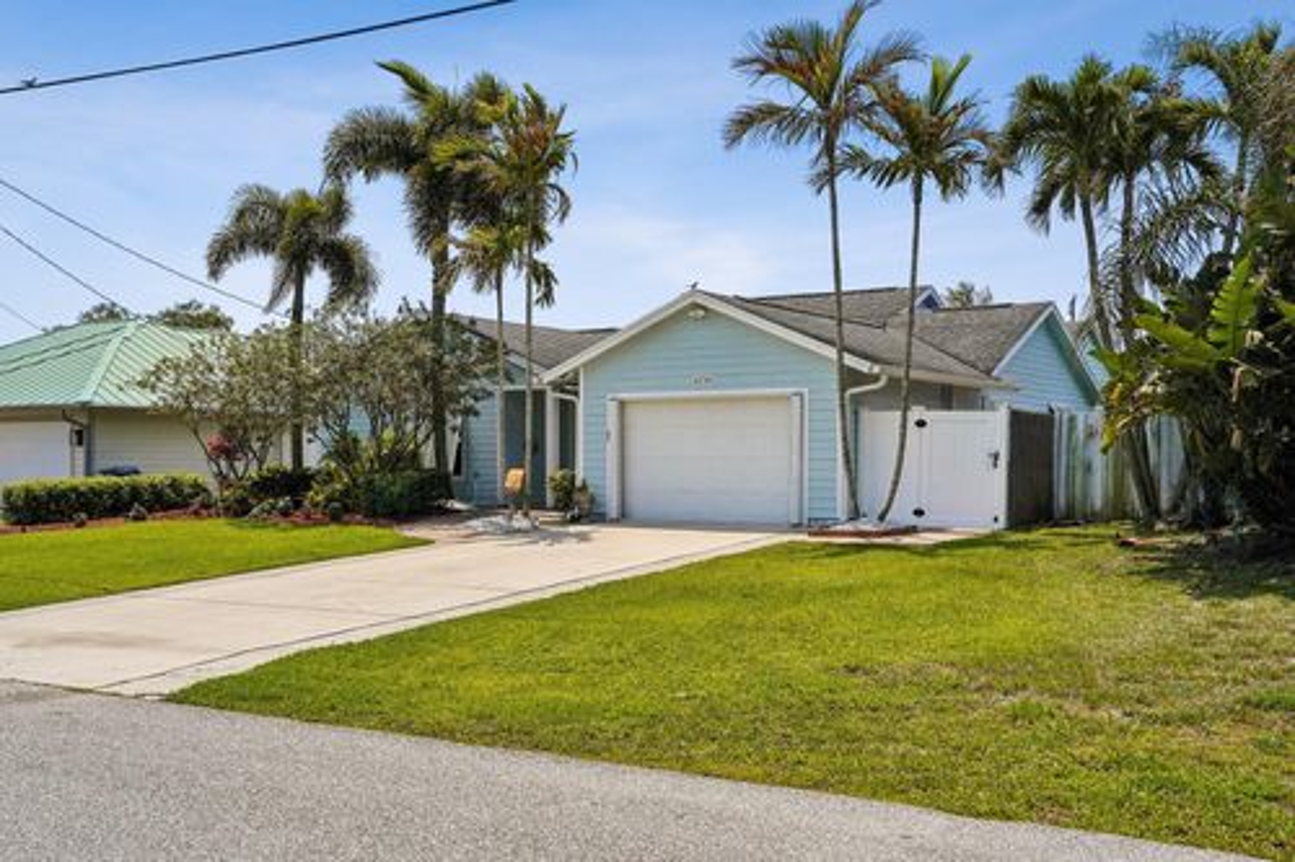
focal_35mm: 37
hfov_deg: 51.9
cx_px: 648
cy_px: 431
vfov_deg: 35.9
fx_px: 1330
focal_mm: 37
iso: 400
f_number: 9
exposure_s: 1/3200
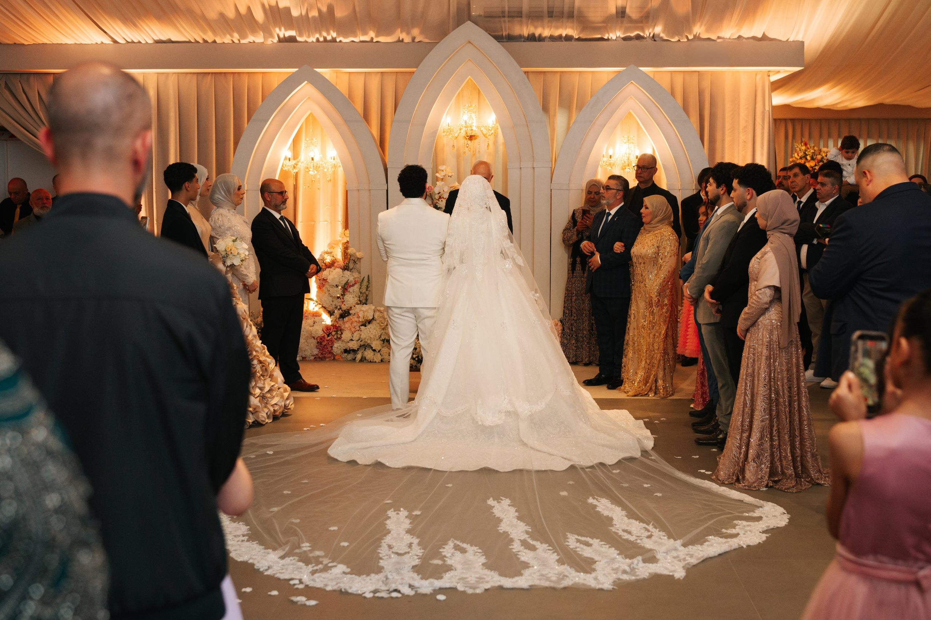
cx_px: 502
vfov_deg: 29.9
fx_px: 1159
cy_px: 277
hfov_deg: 43.7
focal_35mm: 45
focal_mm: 35
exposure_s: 1/200
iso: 640
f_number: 2.8
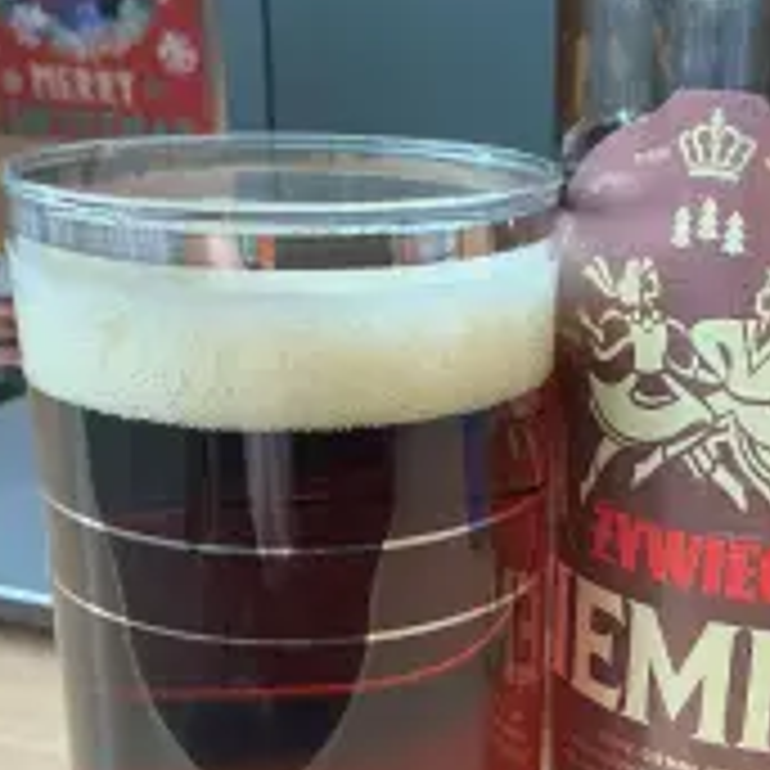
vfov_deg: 28.1
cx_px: 473
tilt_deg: -21.4
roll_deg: -1.4
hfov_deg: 28.5
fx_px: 1510
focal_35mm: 60
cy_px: 594
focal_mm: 3
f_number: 1.8
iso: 200
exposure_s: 1/60
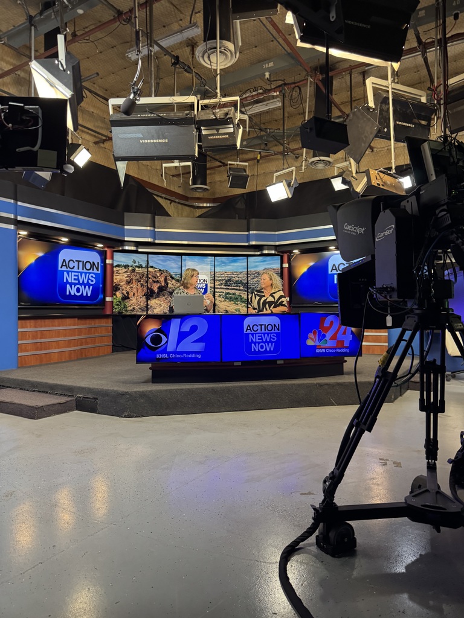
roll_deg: +0.5
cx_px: 232
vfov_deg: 71.6
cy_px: 309
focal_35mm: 24
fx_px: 429
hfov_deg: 56.8
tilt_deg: +2.1
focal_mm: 6.76
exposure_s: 1/60
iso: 400
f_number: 1.78
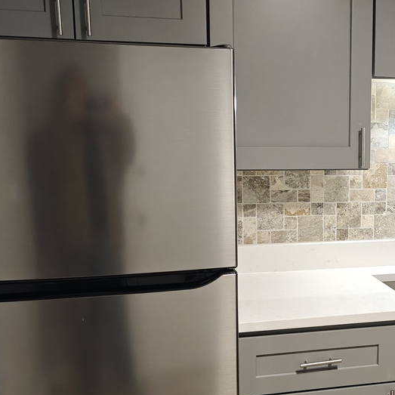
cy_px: 238
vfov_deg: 30.5
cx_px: 359
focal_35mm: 56
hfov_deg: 29.3
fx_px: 723
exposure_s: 1/120
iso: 800
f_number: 1.6
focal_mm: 6.06
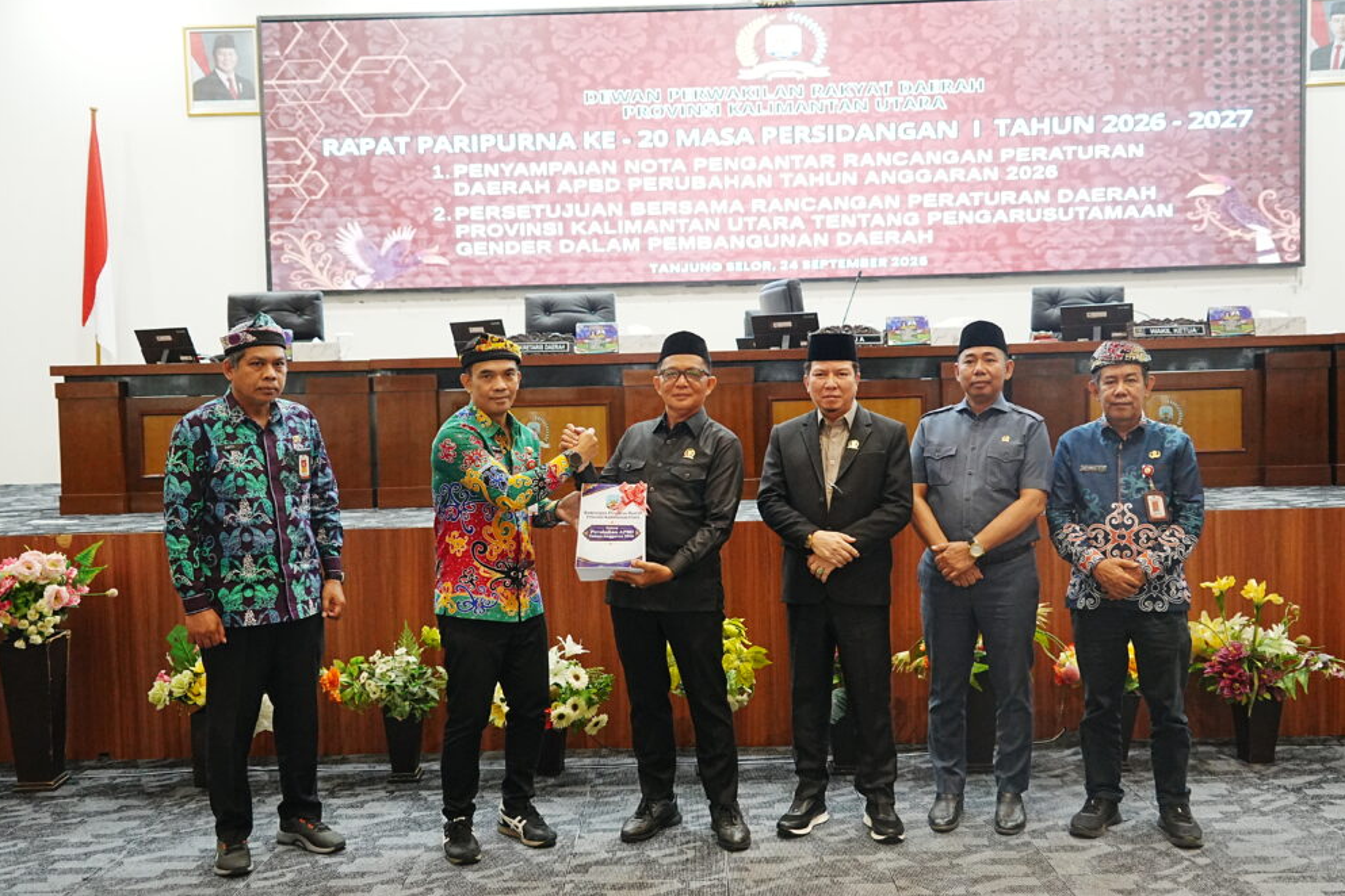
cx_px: 668
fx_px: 1233
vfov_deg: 40.0
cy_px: 453
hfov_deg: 57.2
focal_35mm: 33
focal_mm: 32
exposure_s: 1/100
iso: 6400
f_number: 4
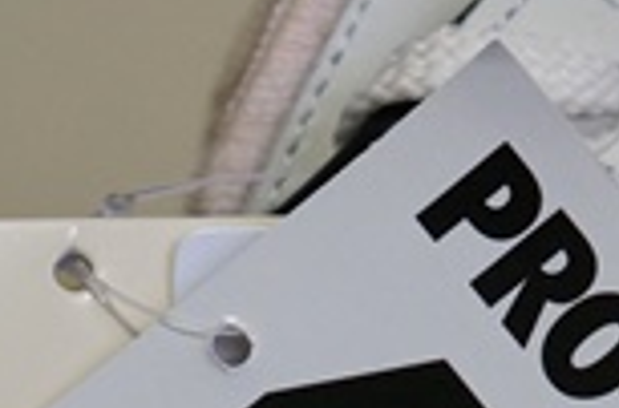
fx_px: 3773
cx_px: 409
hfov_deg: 9.4
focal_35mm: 220
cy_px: 761
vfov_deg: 6.1
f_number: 4
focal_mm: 35
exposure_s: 1/160
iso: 1250
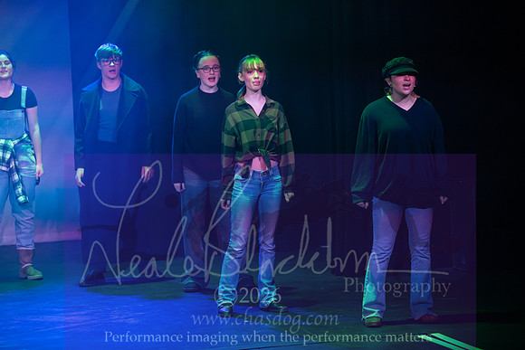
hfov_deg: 14.2
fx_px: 2115
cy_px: 175
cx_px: 262
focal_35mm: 145
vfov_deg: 9.5
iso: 5000
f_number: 4
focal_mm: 145
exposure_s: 1/800
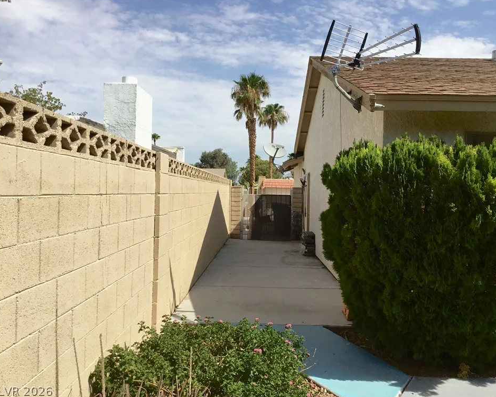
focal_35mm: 33
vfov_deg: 44.5
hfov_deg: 54.2
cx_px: 265
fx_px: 484
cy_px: 197
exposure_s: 1/1404
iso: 25
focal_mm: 3.3
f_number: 2.4
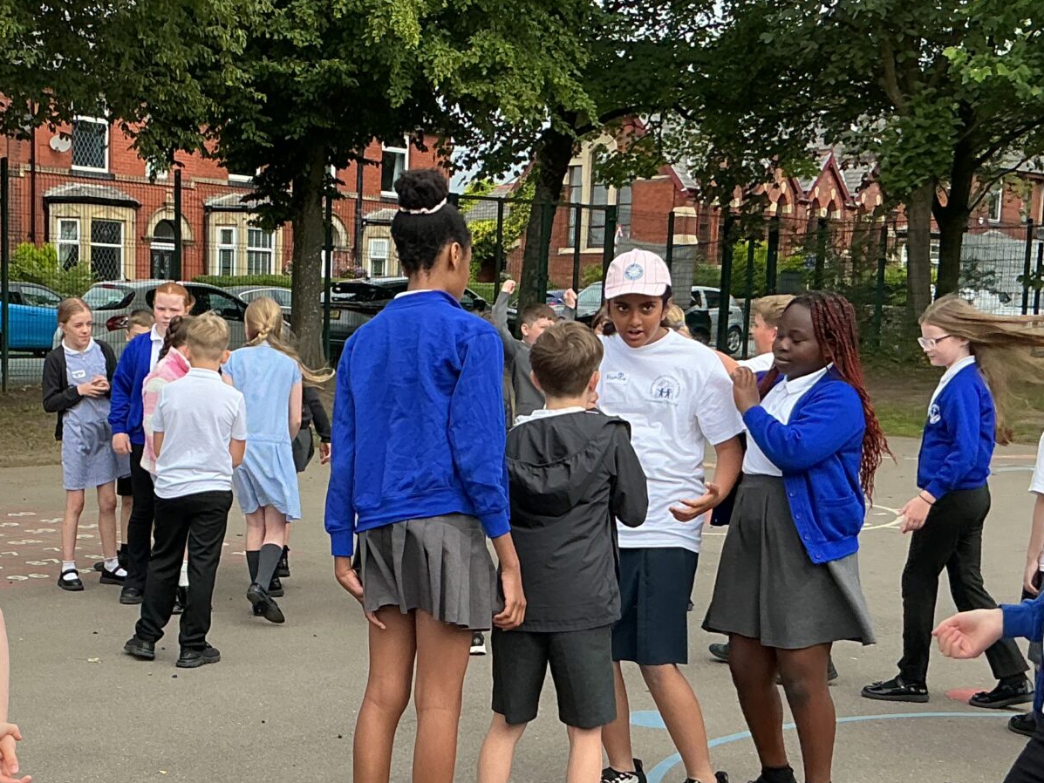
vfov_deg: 23.4
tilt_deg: -8.4
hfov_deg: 30.8
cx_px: 303
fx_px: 1870
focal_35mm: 62
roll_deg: +2.2
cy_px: 580
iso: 25
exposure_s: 1/962
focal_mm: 3
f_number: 1.8
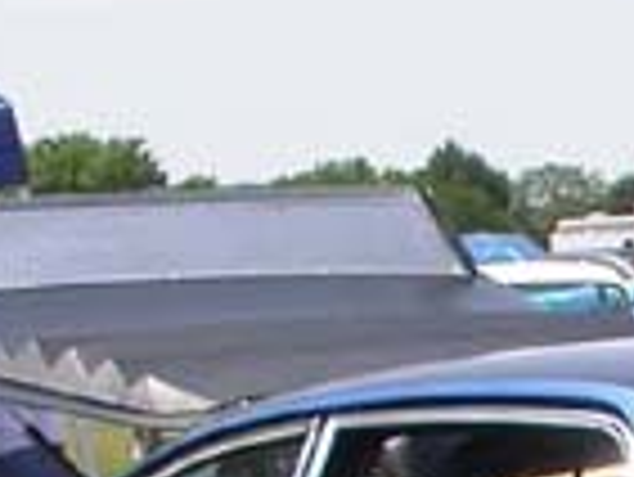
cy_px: 990
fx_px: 3959
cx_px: 1120
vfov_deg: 6.7
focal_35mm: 216
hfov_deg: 8.8
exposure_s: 1/298
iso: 100
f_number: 6.7
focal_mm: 7.85
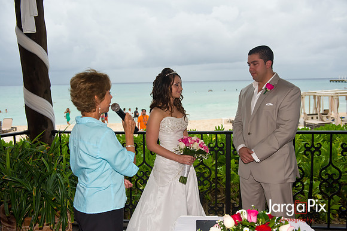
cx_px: 174
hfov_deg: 55.8
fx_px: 328
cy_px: 116
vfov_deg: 38.8
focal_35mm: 34
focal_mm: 34
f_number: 4
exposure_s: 1/2500
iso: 1600
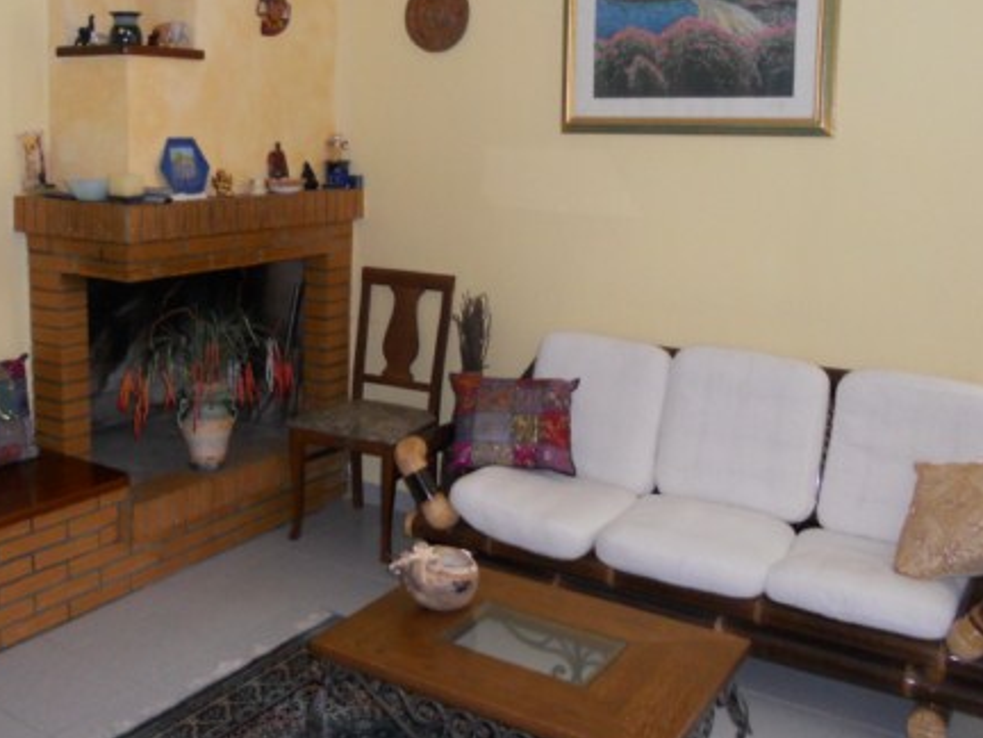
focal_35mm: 40
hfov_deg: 46.4
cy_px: 246
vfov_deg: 35.6
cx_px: 371
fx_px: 1136
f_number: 3.2
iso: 250
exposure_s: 1/25
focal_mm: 4.9
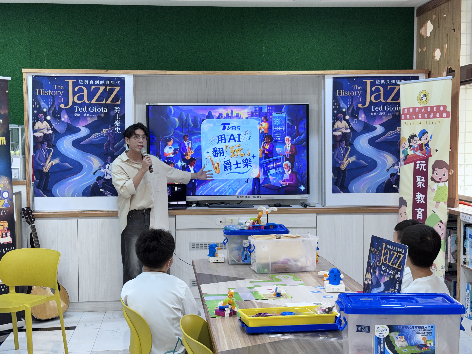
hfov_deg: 39.7
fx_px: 654
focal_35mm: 48
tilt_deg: -3.0
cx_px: 236
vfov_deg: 30.3
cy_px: 177
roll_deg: +0.8
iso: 50
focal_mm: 6.76
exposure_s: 1/60
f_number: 1.78
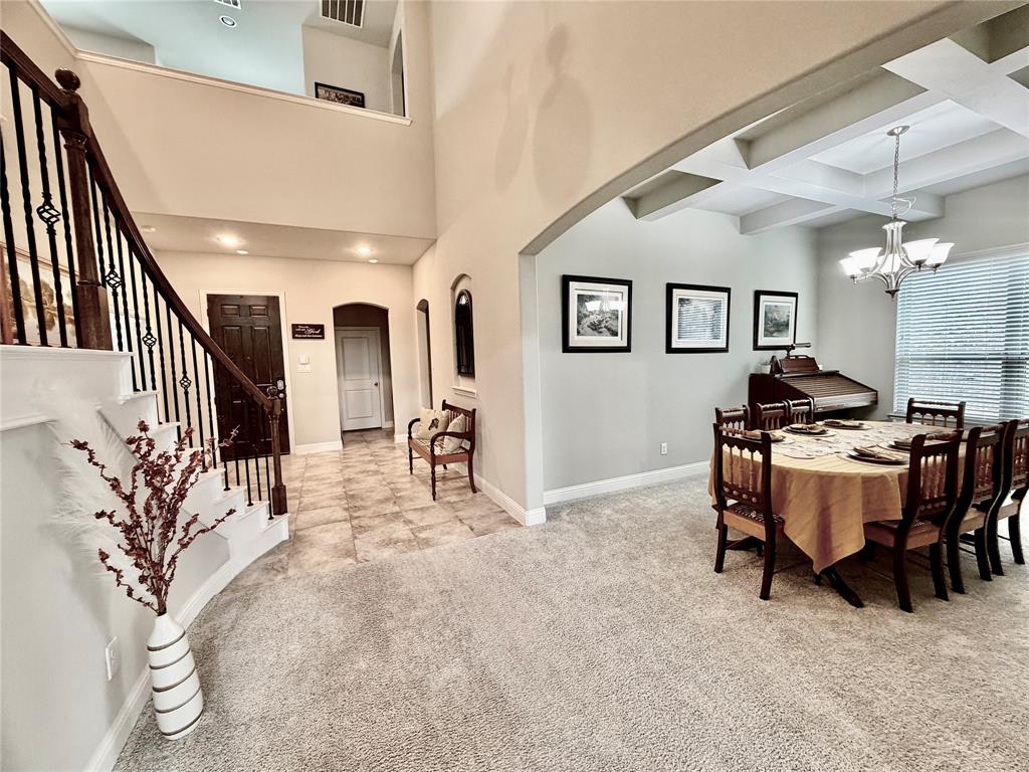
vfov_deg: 85.7
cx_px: 514
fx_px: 416
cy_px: 386
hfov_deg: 102.1
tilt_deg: -5.2
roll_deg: +1.6
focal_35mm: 14
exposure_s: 1/60
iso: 320
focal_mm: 2.22
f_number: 2.2
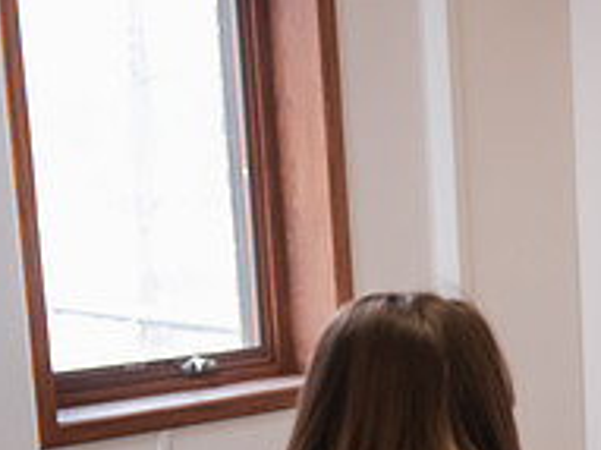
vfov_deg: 13.2
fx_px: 1926
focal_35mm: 111
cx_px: 743
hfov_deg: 16.9
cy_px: 445
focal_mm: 38
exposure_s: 1/160
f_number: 3.2
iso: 1000
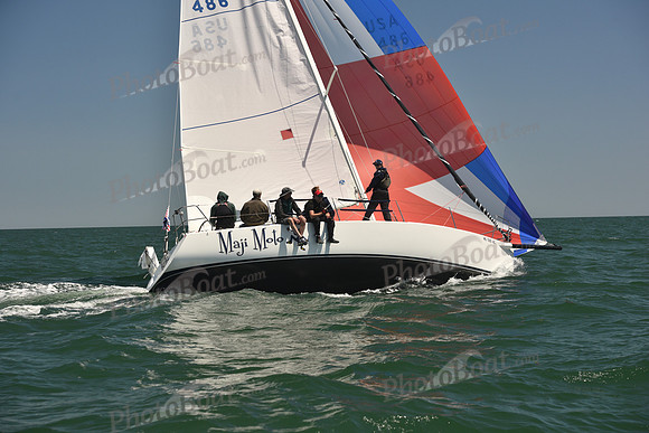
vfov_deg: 19.5
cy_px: 216
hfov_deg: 28.8
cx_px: 324
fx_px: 1262
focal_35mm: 70
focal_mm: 70
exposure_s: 1/800
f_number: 5.6
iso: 250
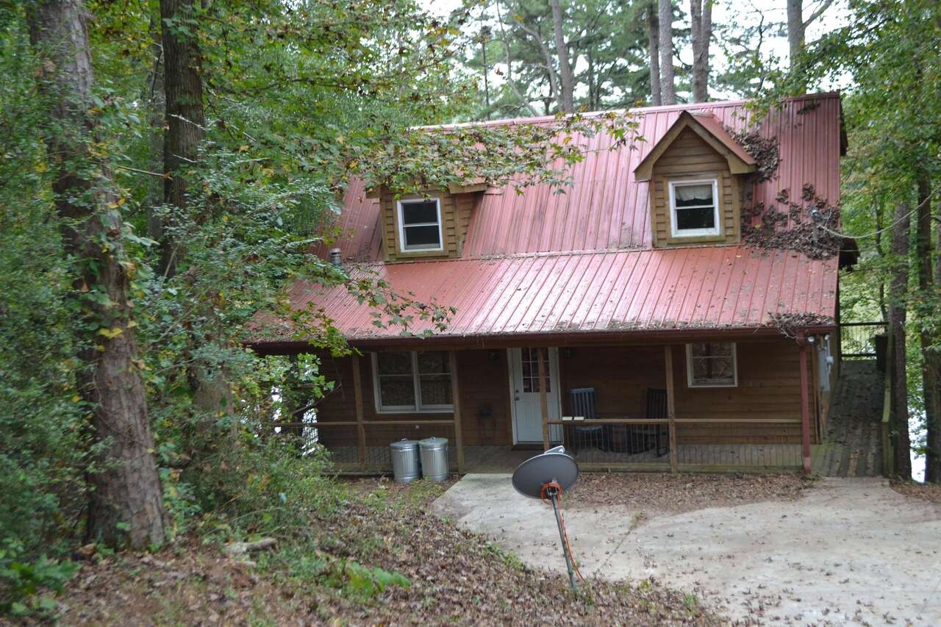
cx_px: 470
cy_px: 314
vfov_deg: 26.5
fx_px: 1333
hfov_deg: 38.9
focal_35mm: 51
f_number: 5
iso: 400
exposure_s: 1/60
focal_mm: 34
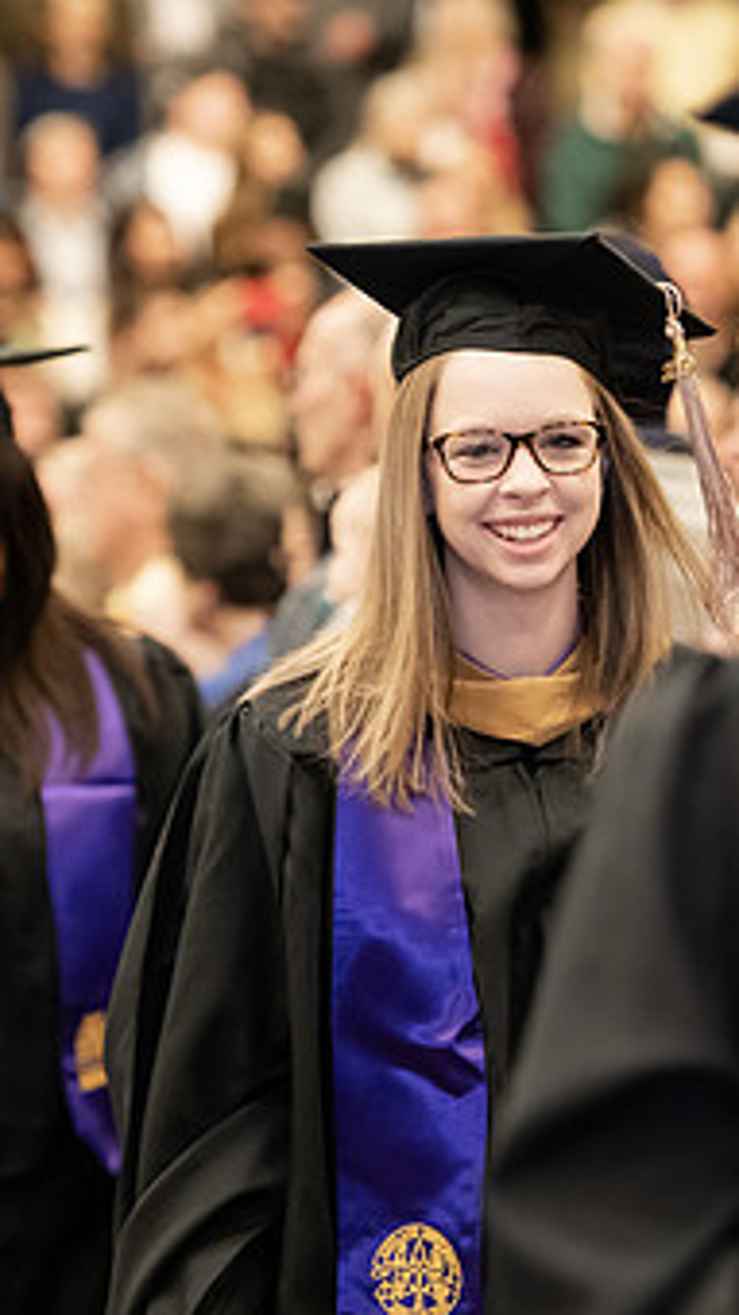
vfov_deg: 9.0
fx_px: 8404
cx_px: 646
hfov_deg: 5.0
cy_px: 594
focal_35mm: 241
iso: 2500
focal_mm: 135
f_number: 3.2
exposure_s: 1/200
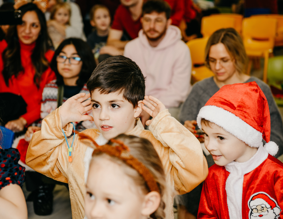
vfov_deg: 18.0
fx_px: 691
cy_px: 105
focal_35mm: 84
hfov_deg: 23.2
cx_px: 140
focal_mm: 70
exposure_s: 1/160
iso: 250
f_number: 4
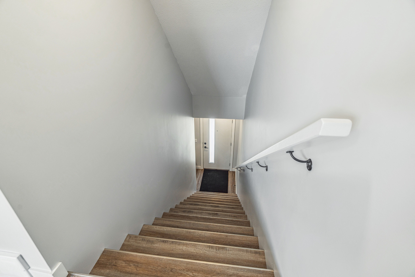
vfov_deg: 73.7
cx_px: 208
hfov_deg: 96.7
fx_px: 184
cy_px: 138
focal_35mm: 16
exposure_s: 1/8
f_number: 7.1
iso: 400
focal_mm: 16
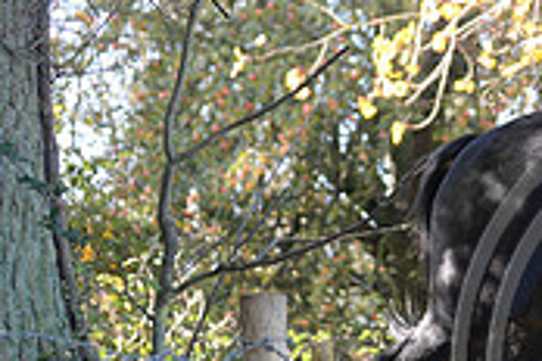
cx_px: 738
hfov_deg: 8.7
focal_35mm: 233
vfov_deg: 5.9
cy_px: 336
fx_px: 3508
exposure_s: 1/1000
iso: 1000
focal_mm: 70
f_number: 2.8
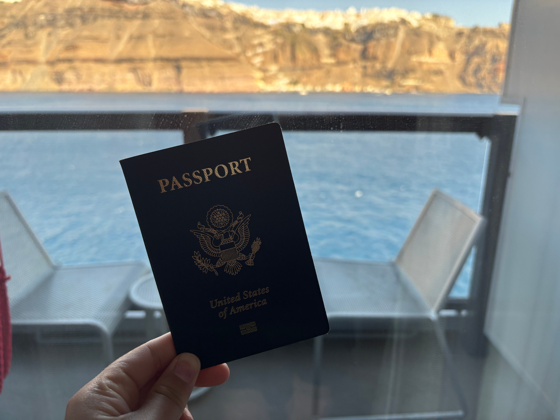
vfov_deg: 53.1
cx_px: 280
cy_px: 210
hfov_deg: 67.3
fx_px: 421
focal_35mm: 26
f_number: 1.6
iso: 40
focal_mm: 5.96
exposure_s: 1/145
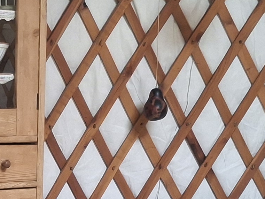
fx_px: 1026
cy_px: 281
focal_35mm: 134
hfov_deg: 14.4
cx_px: -18
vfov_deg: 10.7
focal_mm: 4.69
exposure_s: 1/50
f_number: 1.8
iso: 160
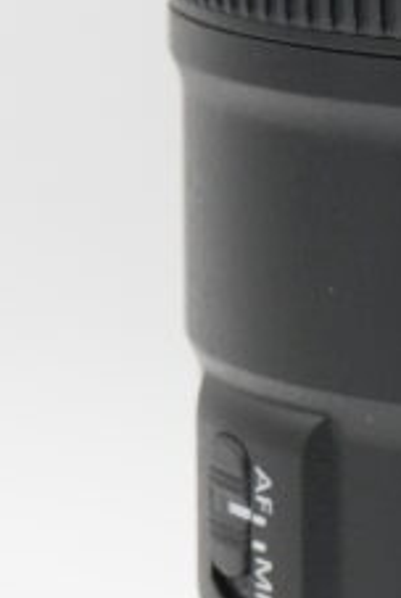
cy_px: -8
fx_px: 5180
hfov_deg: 4.4
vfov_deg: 6.6
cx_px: 642
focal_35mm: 311
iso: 4000
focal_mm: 69
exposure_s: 1/125
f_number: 11
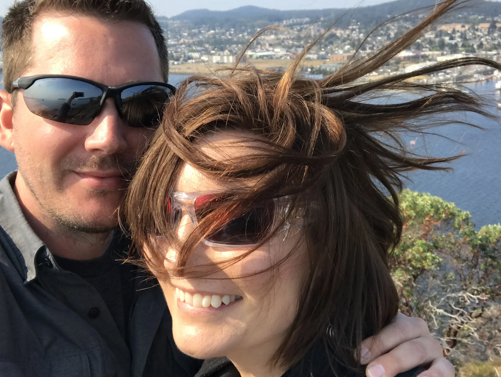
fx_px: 623
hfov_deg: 43.8
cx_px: 232
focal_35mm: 43
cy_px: 167
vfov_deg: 33.6
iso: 25
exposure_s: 1/743
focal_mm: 2.87
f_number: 2.2
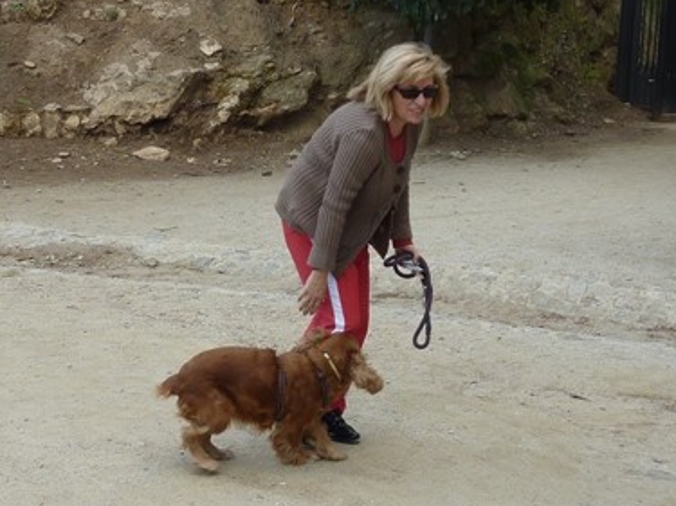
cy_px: 256
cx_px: 375
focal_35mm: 61
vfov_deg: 24.0
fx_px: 1191
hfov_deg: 31.7
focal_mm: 4.7
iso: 80
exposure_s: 1/125
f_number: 3.4
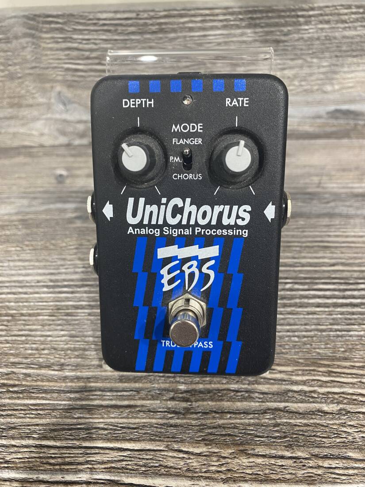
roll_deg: +2.1
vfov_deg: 67.3
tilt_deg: -42.2
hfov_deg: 53.1
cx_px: 182
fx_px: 366
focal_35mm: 26
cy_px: 244
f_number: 1.8
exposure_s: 1/60
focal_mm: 4.25
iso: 100
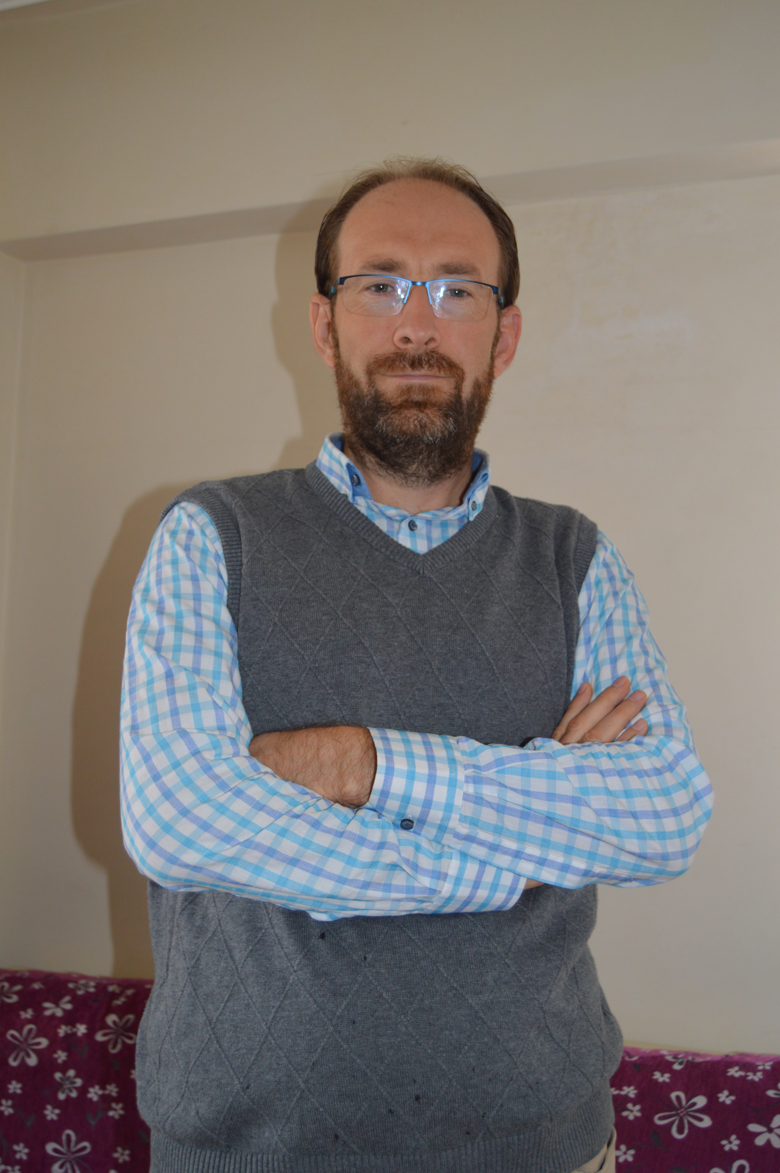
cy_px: 586
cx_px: 390
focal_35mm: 36
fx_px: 1172
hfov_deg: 36.8
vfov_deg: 53.2
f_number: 3.8
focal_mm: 24
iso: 500
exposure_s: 1/60
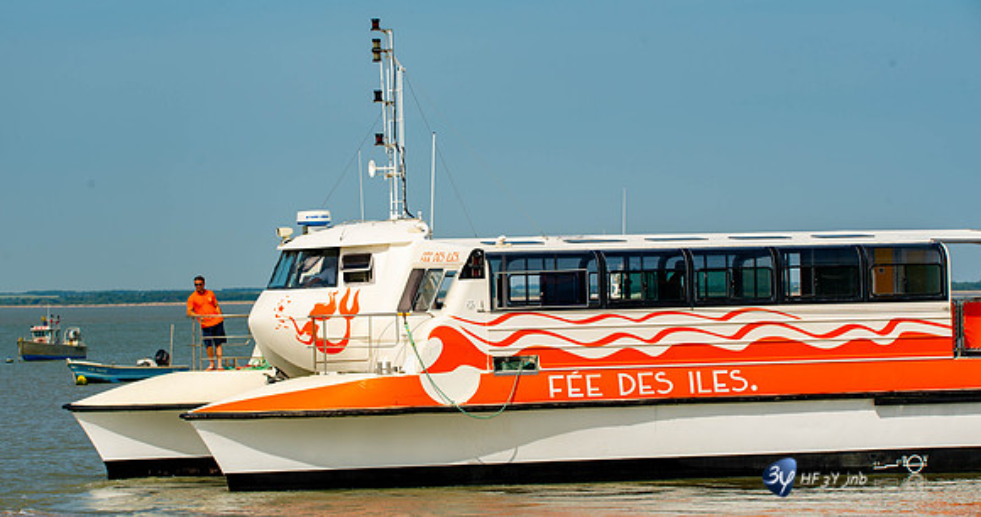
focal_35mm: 170
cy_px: 276
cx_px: 459
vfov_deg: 6.8
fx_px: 4347
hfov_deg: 12.9
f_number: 10
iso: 100
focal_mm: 150
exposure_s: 1/400
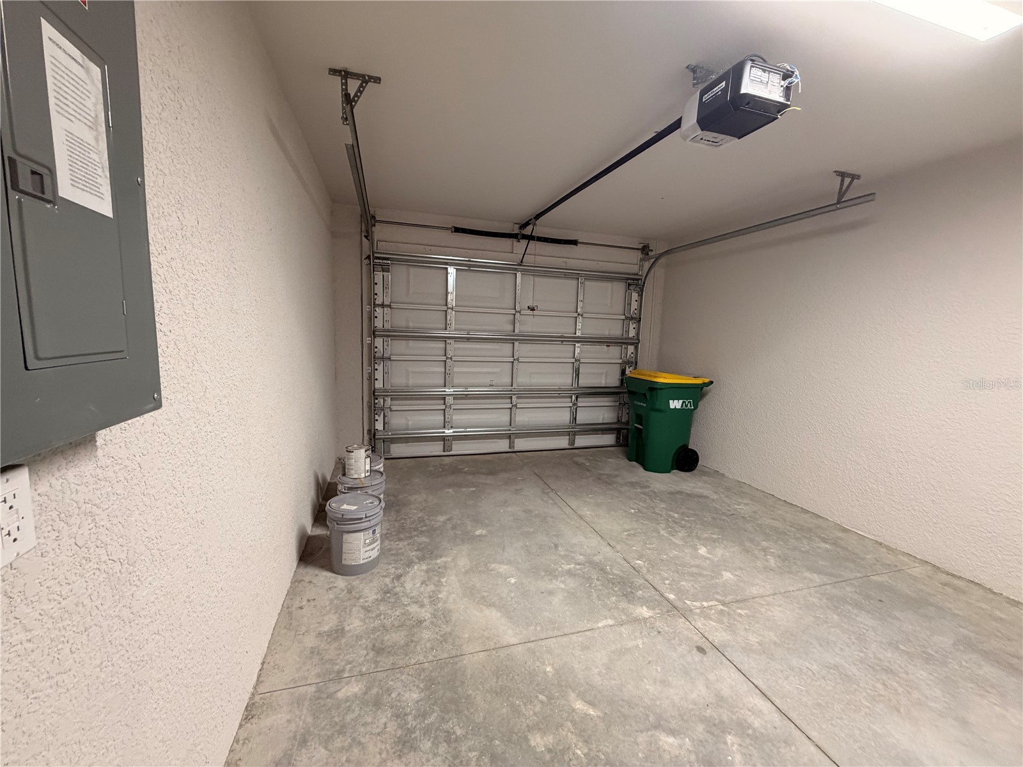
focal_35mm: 14
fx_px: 414
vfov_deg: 85.7
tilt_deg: -9.1
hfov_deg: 102.1
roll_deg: -2.4
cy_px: 384
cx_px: 512
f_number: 2.2
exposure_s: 1/60
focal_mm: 2.22
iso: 320
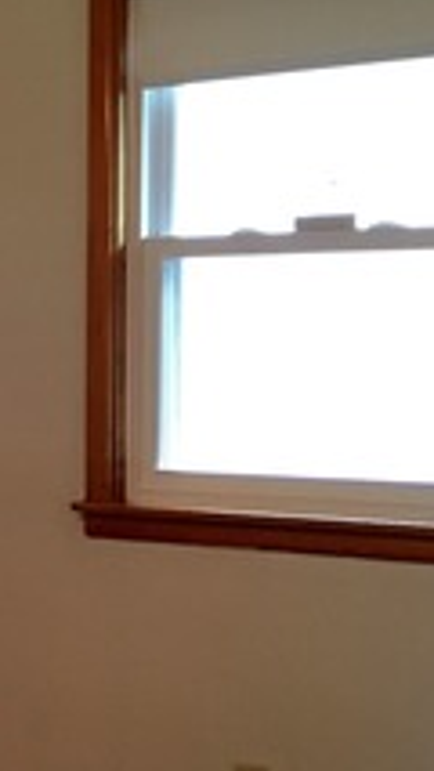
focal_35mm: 95
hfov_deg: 11.3
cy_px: 452
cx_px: -474
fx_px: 1941
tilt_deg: -2.5
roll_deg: +1.1
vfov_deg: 22.4
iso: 125
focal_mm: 4.15
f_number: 2.2
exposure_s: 1/30
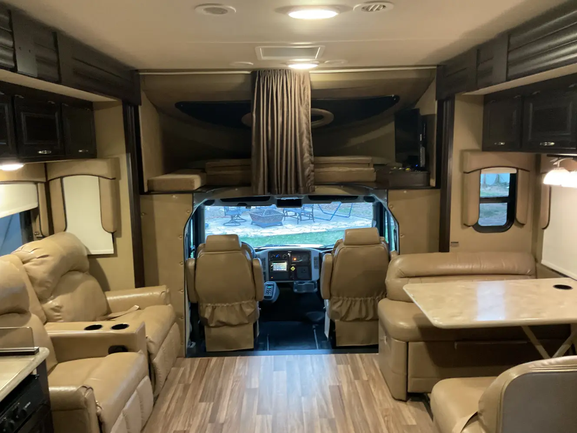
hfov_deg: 61.7
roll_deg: +0.2
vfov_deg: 48.2
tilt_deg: -12.2
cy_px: 216
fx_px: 483
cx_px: 288
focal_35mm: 29
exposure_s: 1/30
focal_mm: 3
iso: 320
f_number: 1.8
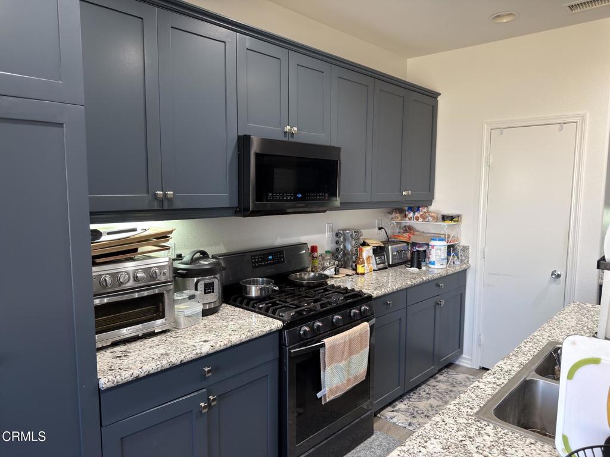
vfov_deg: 56.8
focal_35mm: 24
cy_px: 228
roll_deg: -0.3
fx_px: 423
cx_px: 305
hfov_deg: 71.6
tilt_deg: -5.8
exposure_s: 1/60
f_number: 1.78
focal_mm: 6.76
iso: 250
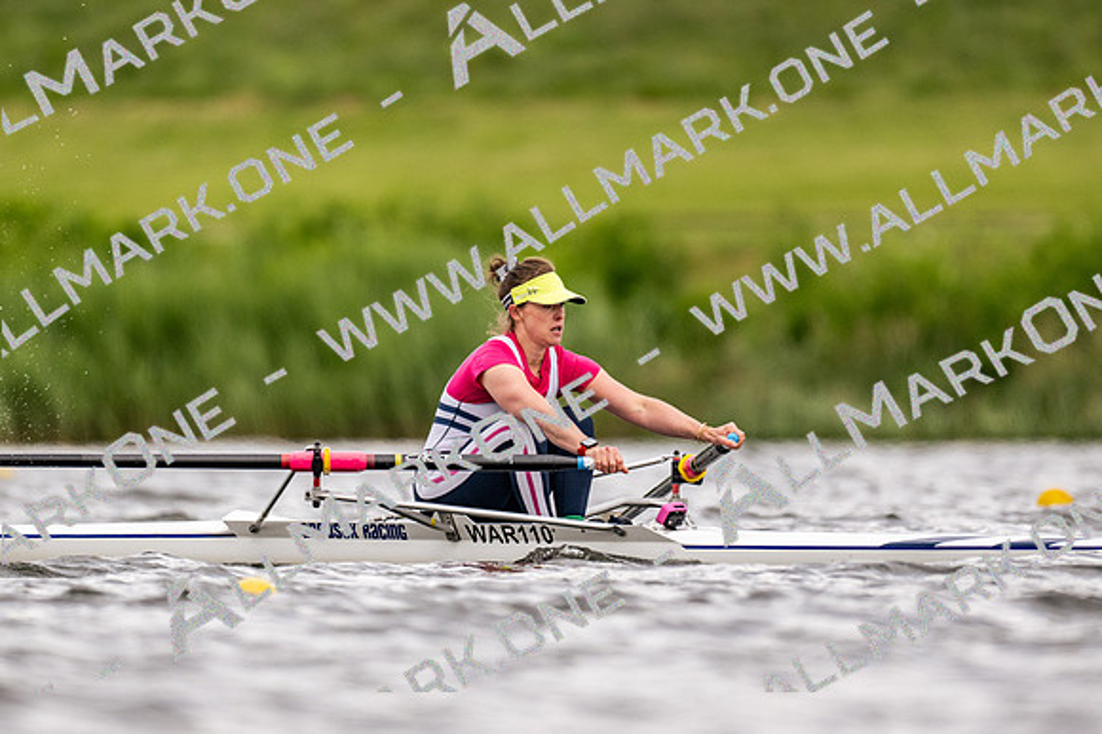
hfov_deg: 2.3
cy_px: 367
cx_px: 551
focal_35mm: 900
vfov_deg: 1.5
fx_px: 27533
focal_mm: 600
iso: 500
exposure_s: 1/2500
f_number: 4
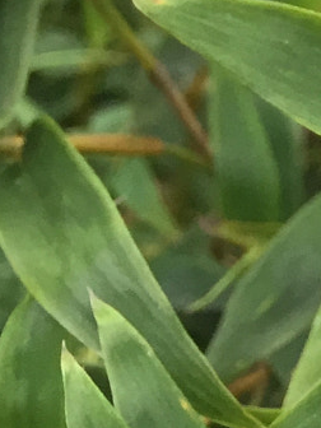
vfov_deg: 13.0
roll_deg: +1.3
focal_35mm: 138
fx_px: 1706
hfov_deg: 10.1
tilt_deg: -7.4
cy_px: -334
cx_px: 586
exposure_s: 1/33
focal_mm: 4.15
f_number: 2.2
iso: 40
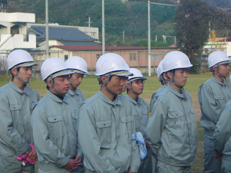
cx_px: 116
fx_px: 627
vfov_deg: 15.7
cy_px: 86
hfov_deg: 20.9
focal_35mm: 94
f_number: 5
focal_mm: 16.7
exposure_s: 1/160
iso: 125
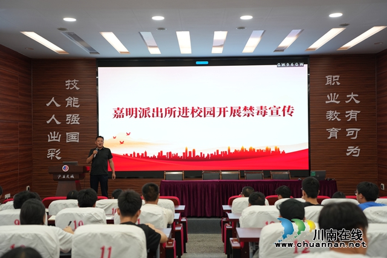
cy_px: 129
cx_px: 194
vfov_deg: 31.2
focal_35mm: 43
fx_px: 462
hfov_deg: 45.4
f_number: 2.8
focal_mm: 43
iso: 1000
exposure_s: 1/100
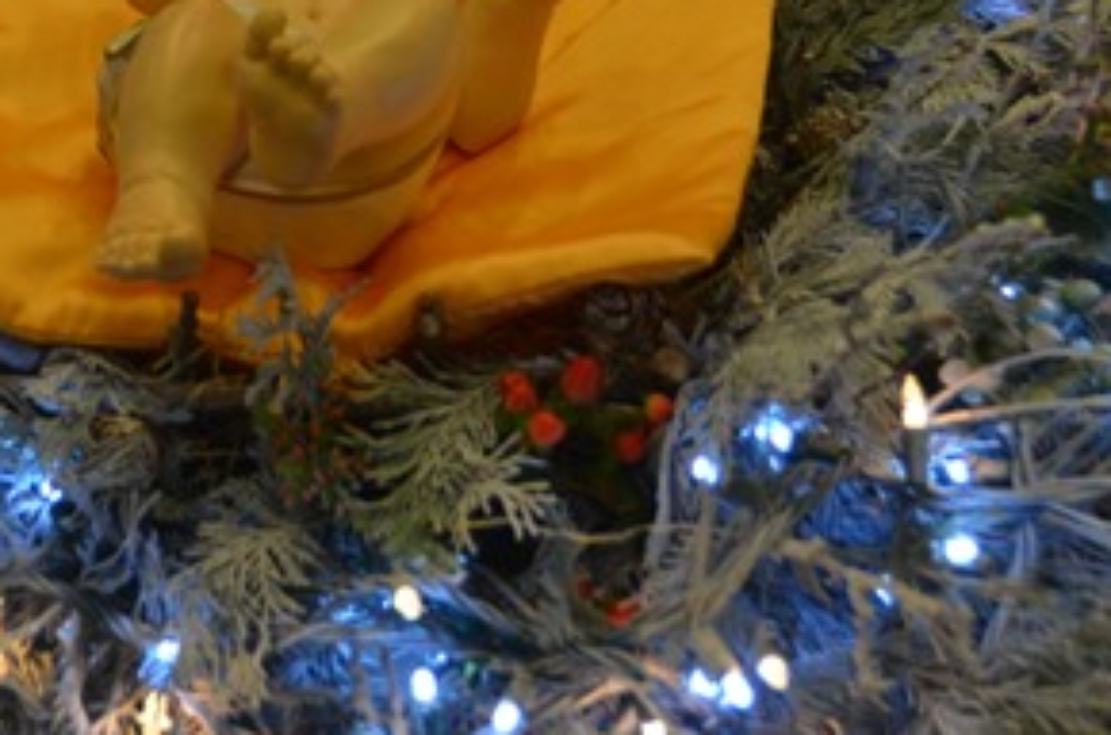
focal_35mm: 139
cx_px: 333
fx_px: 4280
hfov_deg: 14.8
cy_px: 31
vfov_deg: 9.8
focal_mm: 42
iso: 720
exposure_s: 1/60
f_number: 4.5
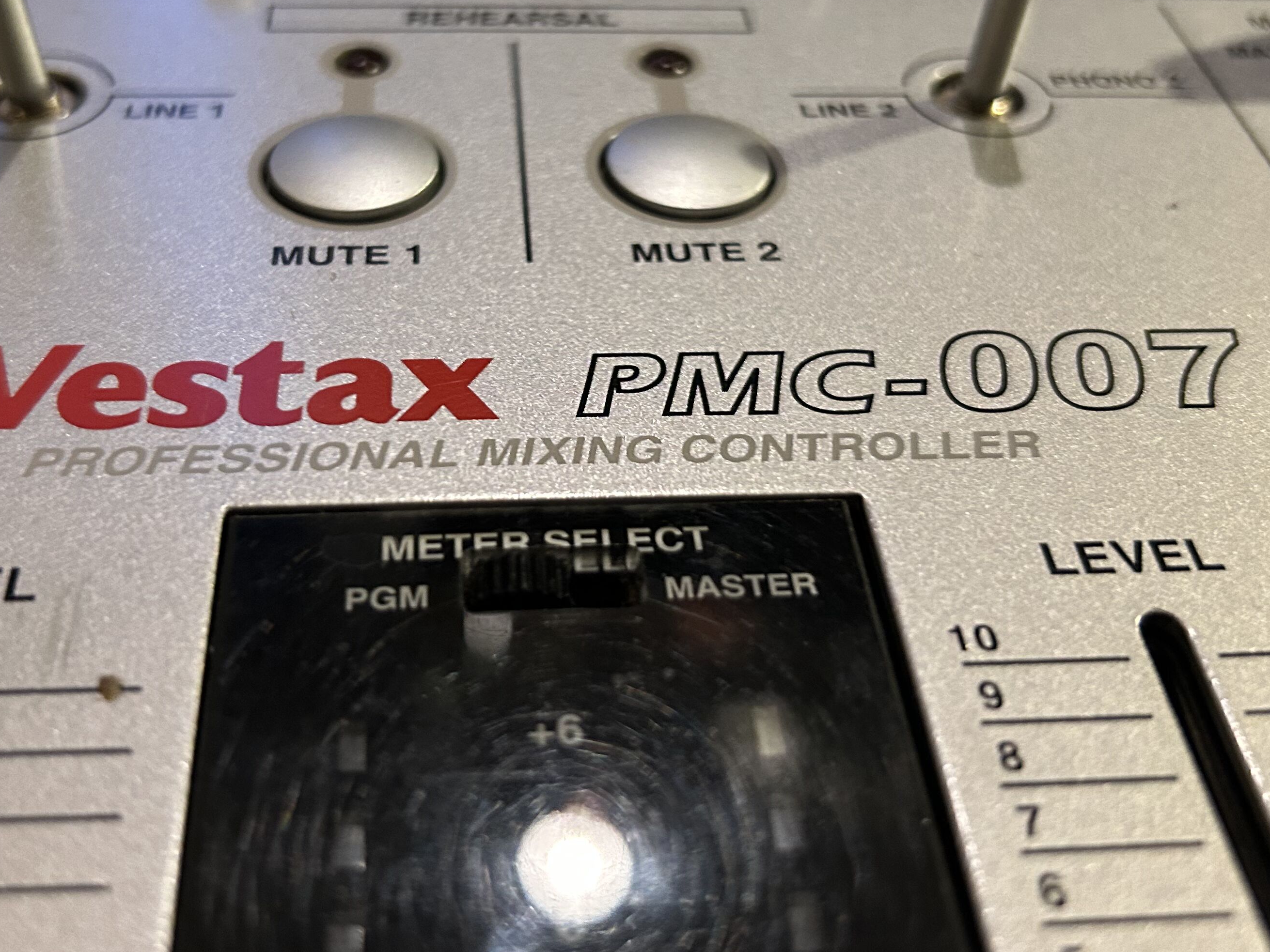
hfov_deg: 46.7
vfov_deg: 35.6
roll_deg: -1.6
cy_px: 314
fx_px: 1468
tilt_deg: -40.2
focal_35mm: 40
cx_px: 561
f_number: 1.5
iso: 400
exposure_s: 1/33
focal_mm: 5.7
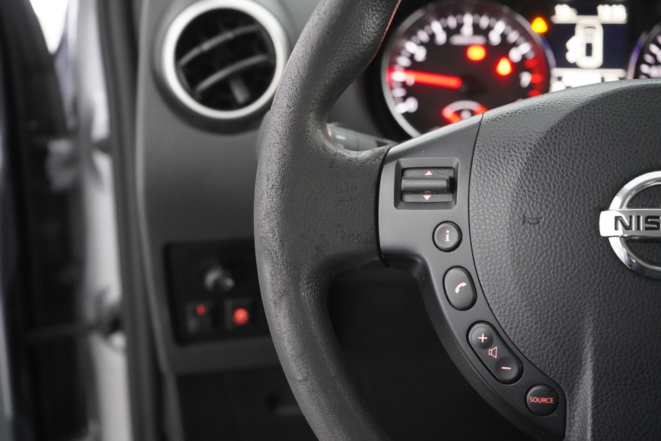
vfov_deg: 24.2
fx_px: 1028
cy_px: 220
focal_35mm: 56
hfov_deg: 35.6
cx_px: 330
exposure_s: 1/40
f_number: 5
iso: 12800
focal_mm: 56
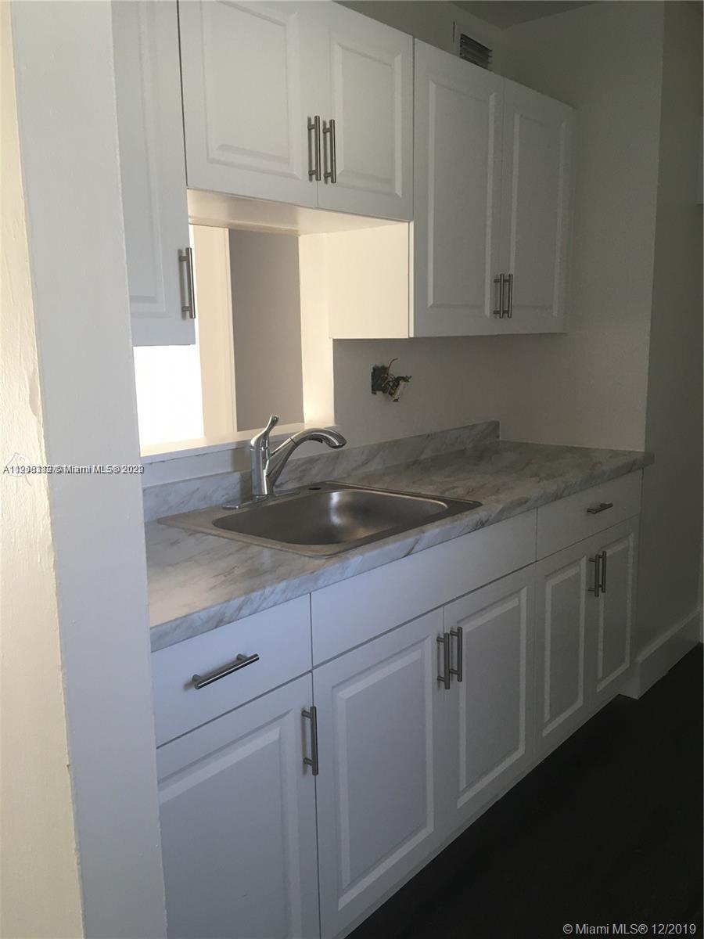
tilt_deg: -12.6
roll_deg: +1.8
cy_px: 470
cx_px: 352
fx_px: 786
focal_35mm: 29
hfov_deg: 48.2
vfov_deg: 61.7
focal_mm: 4.15
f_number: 2.2
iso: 80
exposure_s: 1/30
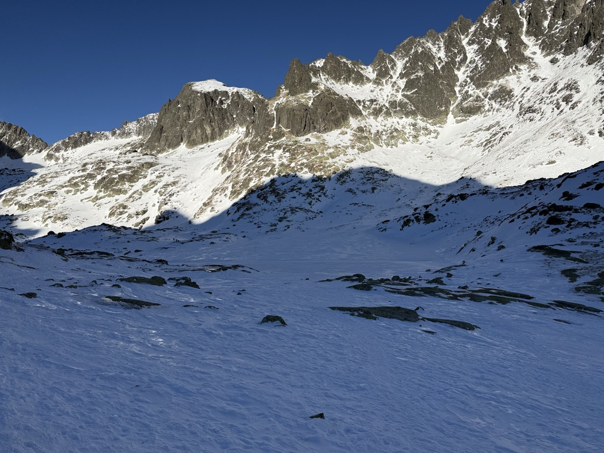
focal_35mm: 24
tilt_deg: +2.8
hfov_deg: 71.6
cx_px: 302
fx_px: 419
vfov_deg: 56.8
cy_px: 226
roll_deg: +1.1
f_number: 1.78
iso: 80
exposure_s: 1/7353
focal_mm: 6.76
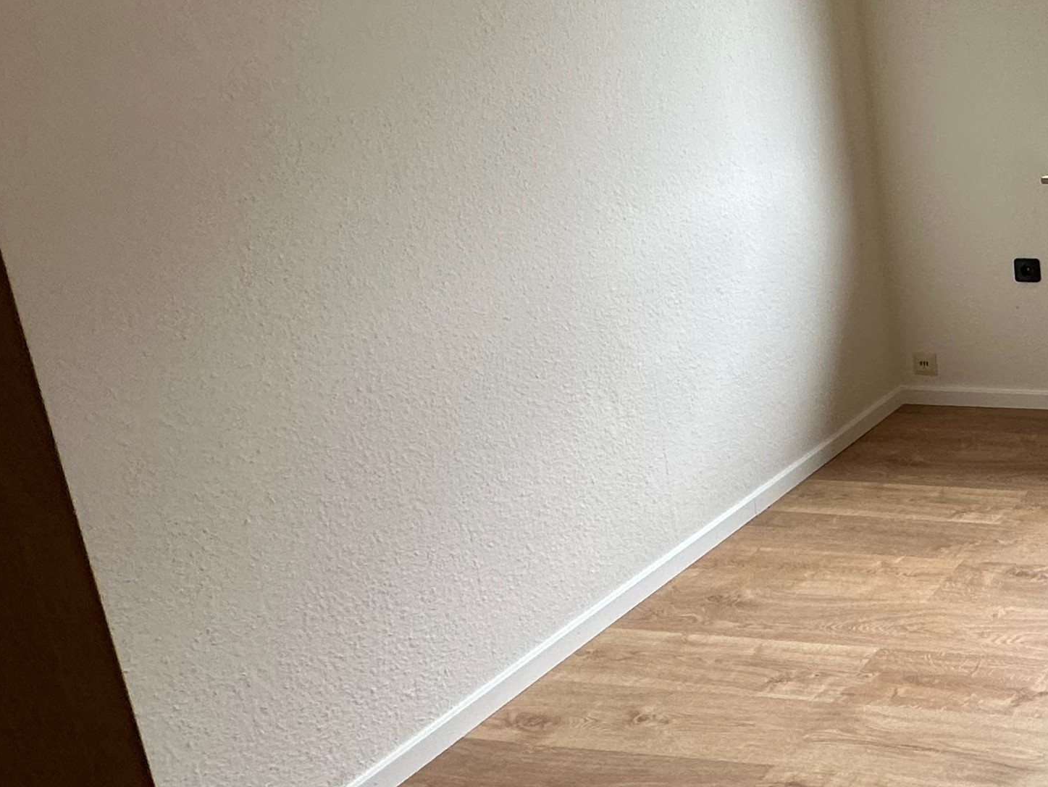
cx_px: 1364
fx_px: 1181
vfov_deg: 36.0
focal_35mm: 39
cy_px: 201
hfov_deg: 34.1
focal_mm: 2.22
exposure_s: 1/99
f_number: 2.2
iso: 100
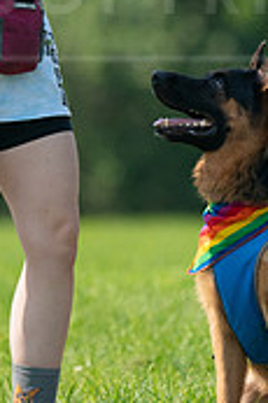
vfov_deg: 1.6
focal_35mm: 1316
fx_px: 14724
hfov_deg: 1.0
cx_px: 119
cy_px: 26
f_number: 6.3
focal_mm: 506
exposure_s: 1/4000
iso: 1600
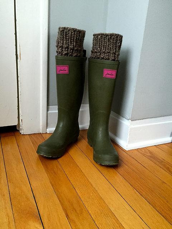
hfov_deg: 48.2
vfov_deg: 61.7
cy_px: 114
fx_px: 192
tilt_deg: -17.3
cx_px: 86
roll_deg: -4.0
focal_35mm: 29
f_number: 2.2
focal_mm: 4.15
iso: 250
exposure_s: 1/17
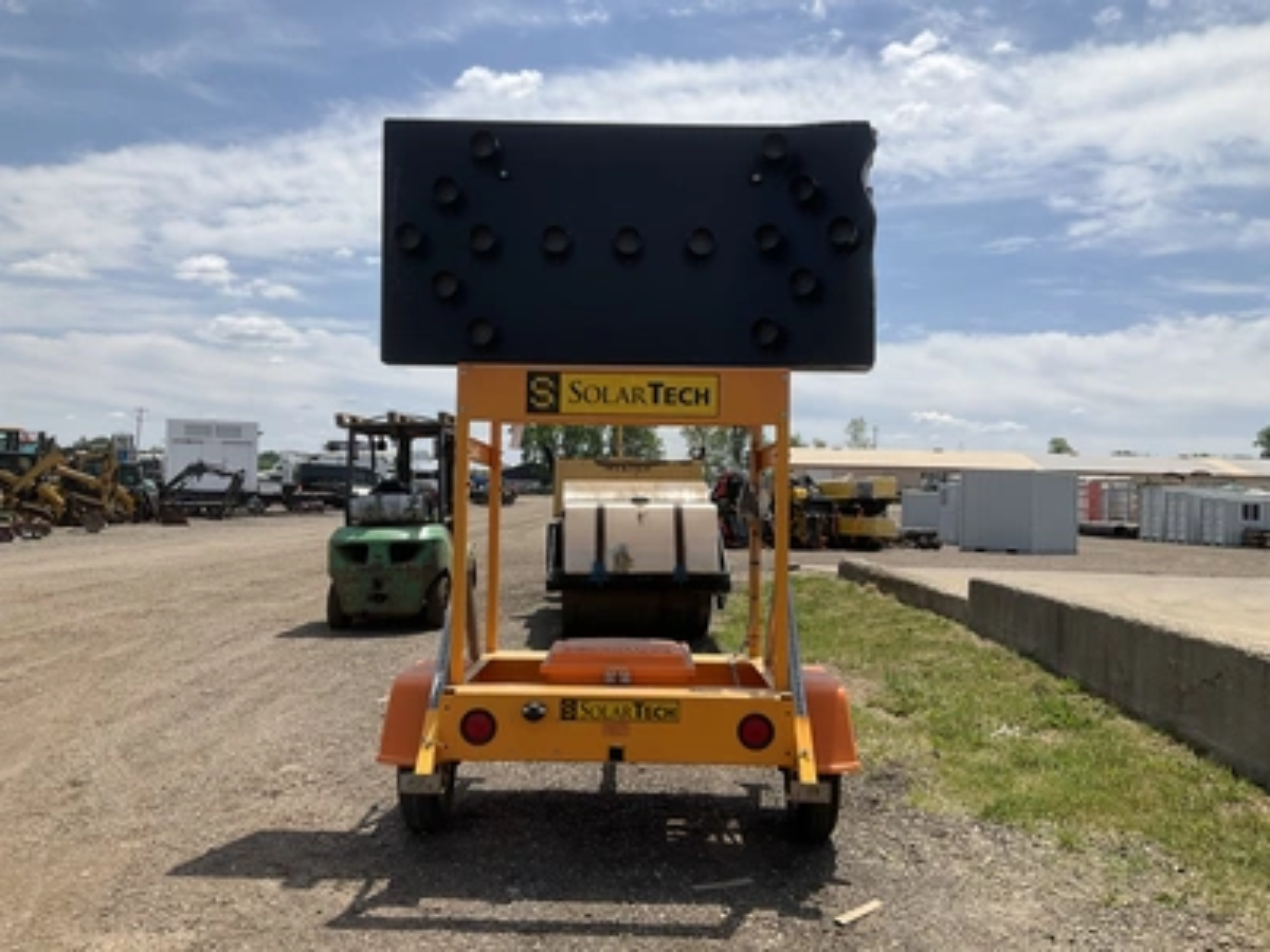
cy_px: 476
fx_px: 1064
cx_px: 635
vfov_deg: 48.2
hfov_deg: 61.7
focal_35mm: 29
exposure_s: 1/2667
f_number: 1.8
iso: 25
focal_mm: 3
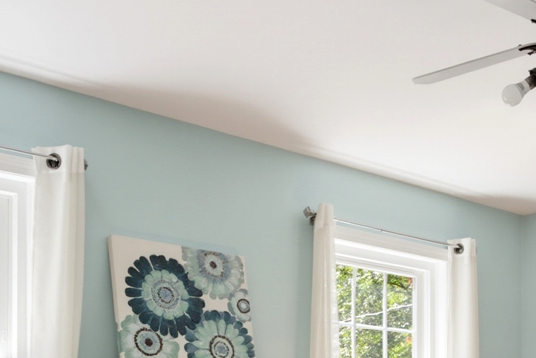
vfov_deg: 21.3
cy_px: 440
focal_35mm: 59
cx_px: 437
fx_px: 879
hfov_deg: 32.9
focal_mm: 17
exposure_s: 1/5
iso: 320
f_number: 8
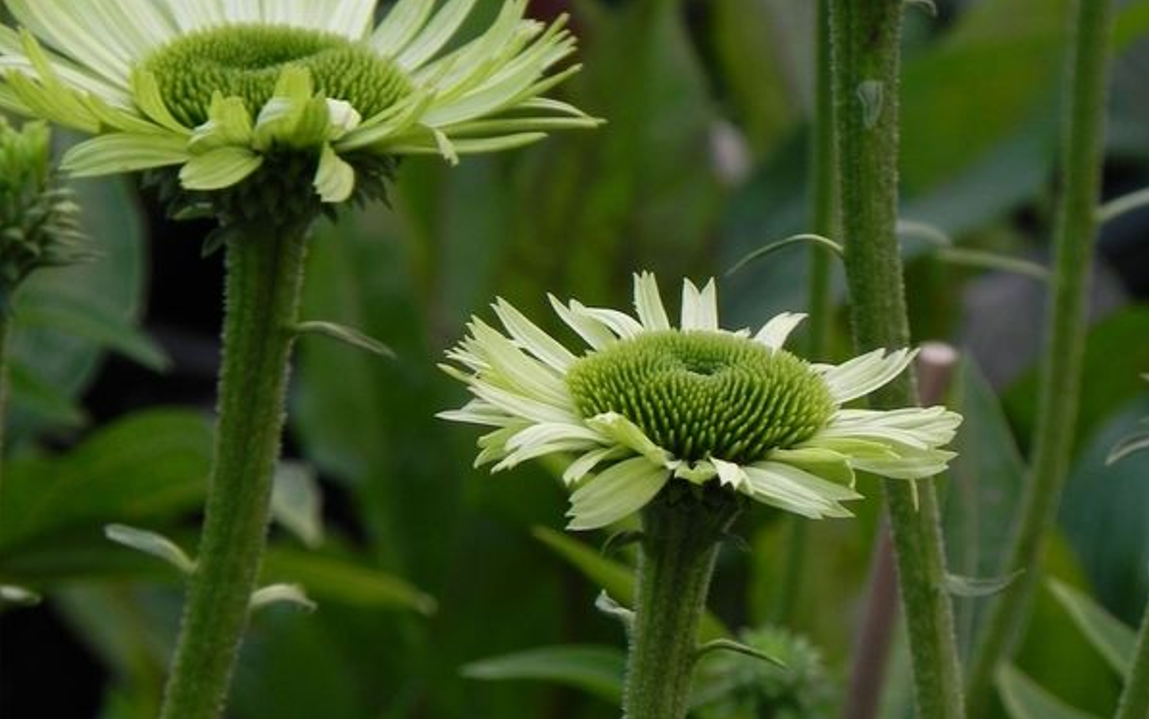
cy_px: 121
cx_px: 574
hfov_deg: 4.4
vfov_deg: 2.7
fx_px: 14971
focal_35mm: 478
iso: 160
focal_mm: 59.9
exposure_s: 1/30
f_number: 5
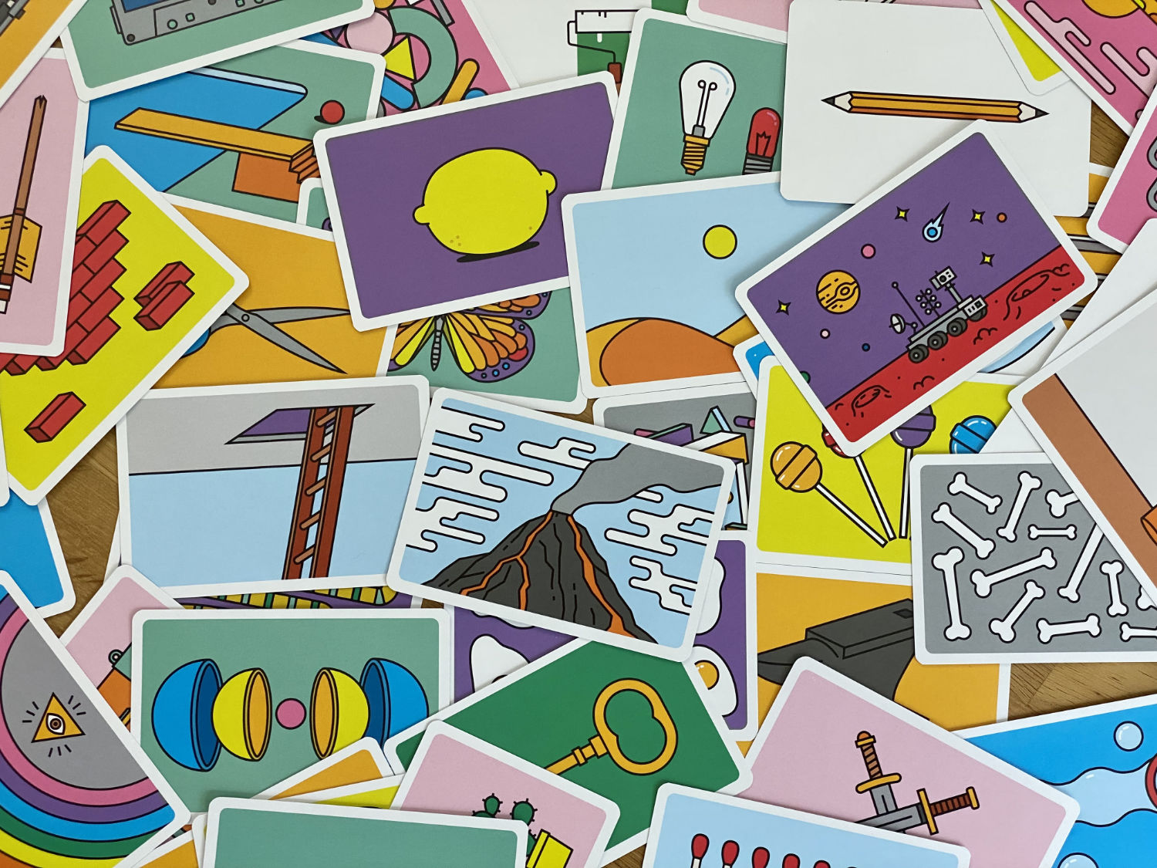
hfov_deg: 36.8
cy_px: 434
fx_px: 1738
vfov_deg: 28.0
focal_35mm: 52
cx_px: 578
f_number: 2
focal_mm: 6
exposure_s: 1/60
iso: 100
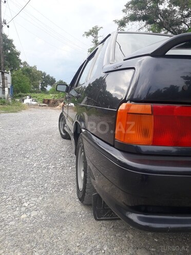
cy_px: 128
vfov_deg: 65.3
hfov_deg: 51.4
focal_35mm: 27
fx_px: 199
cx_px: 96
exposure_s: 1/323
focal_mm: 3.6
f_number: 1.9
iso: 40
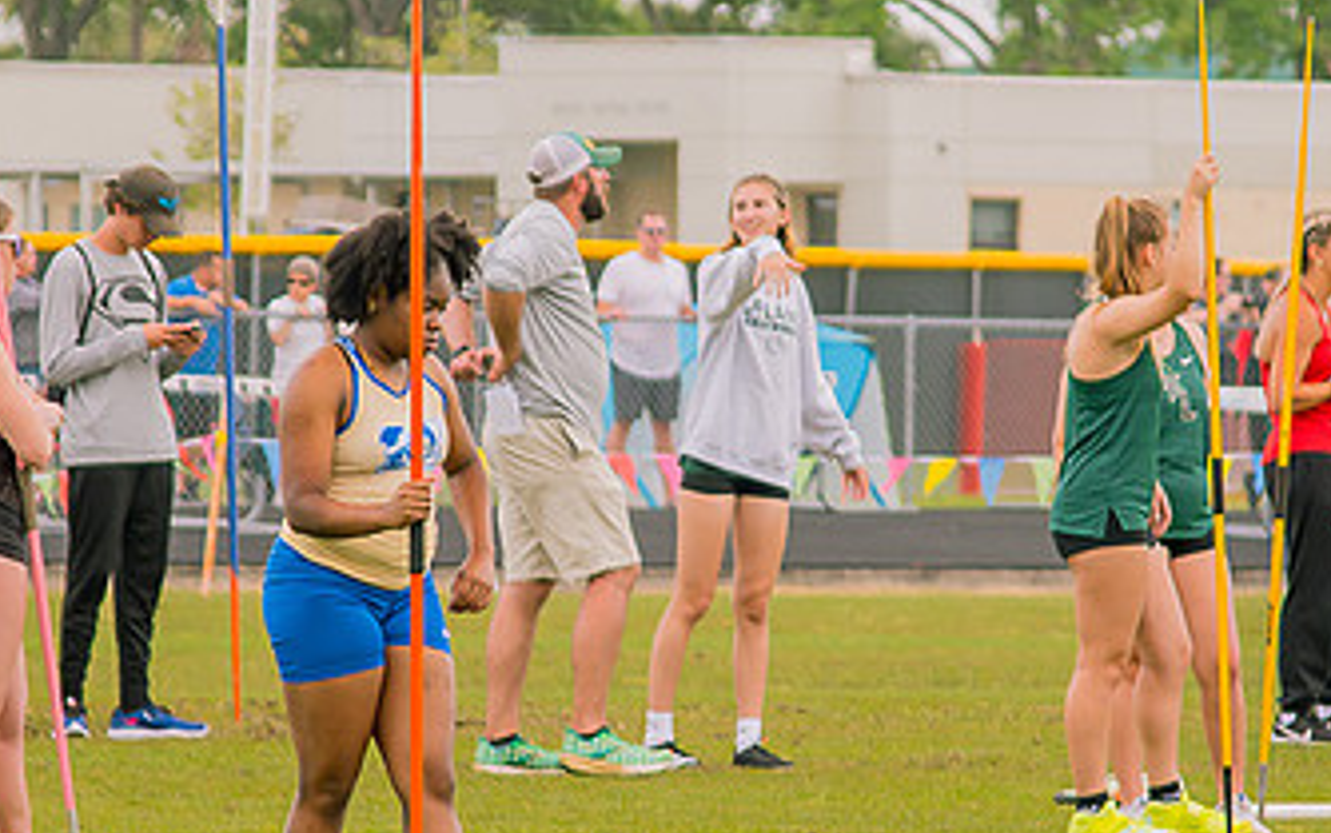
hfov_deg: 4.7
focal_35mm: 451
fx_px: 16365
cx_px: 720
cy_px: 427
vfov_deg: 2.9
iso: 200
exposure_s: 1/200
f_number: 4
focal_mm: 120
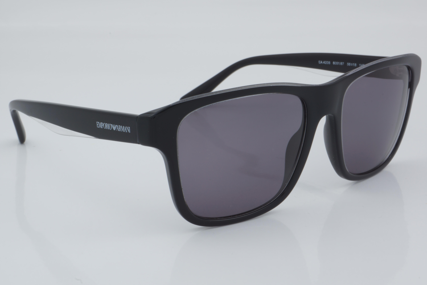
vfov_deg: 18.2
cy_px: 142
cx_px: 214
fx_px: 890
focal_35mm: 75
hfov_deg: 27.0
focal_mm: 50
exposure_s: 1/4
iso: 100
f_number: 32
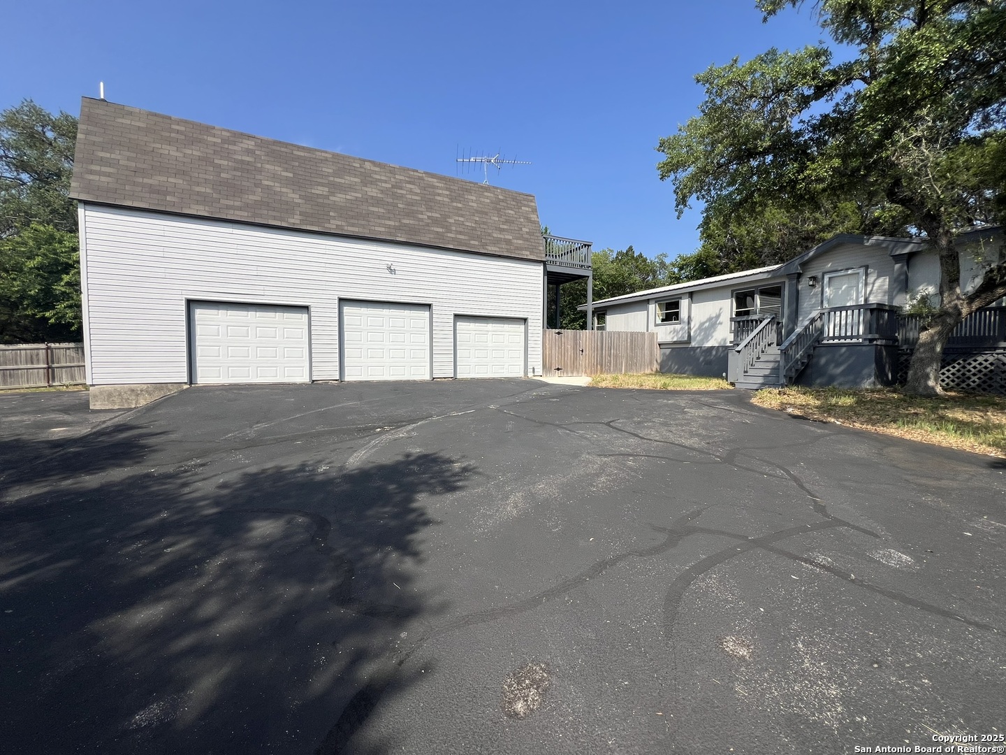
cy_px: 378
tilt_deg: -2.3
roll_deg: -0.3
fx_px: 378
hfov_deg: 106.2
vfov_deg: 89.9
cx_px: 503
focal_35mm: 13
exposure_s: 1/2320
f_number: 1.8
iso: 32
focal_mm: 1.57
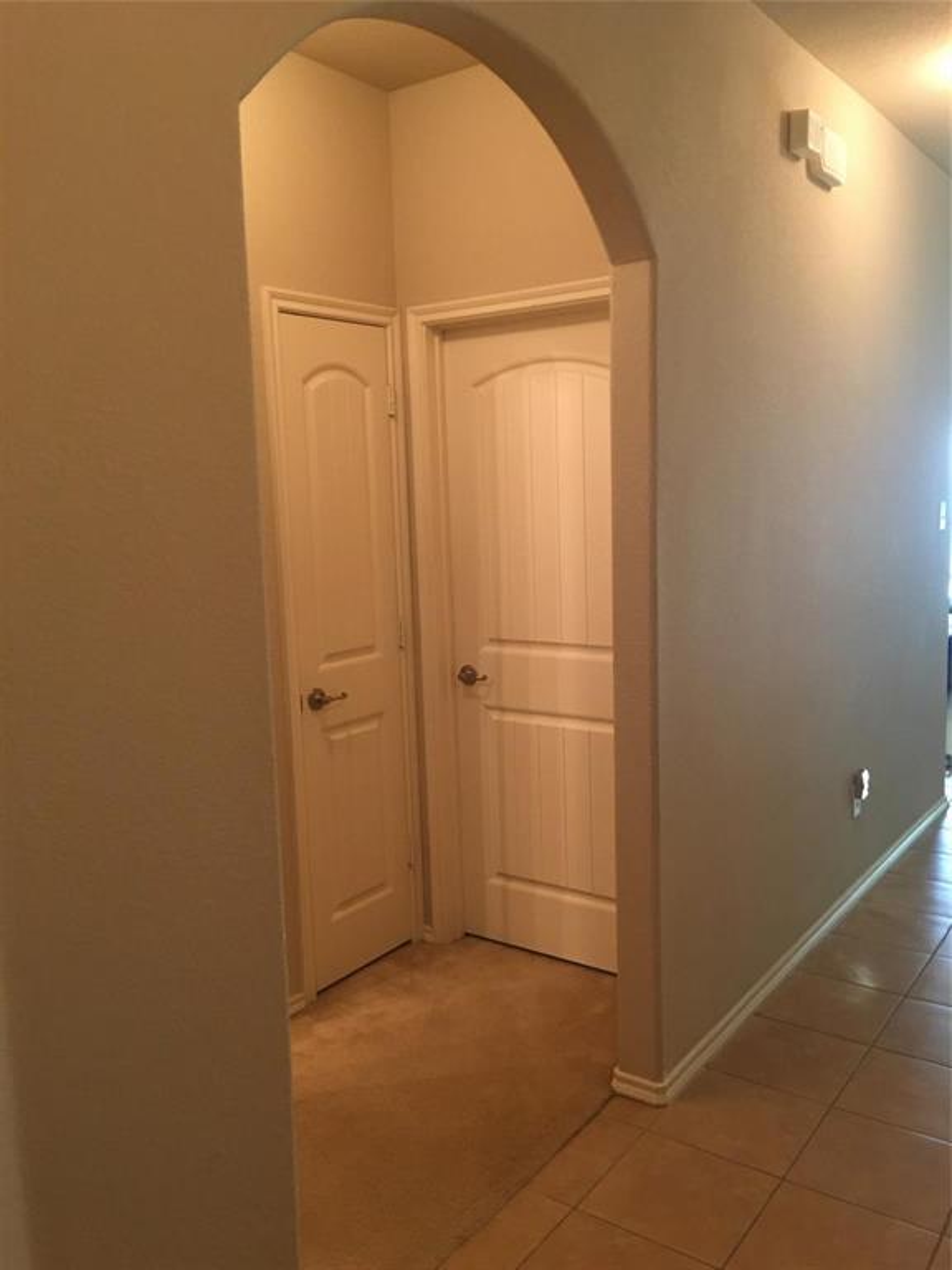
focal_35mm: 29
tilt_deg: -7.0
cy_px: 635
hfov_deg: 48.2
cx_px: 476
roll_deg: +1.5
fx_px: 1063
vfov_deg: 61.7
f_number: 2.2
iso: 80
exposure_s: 1/10
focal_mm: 4.15
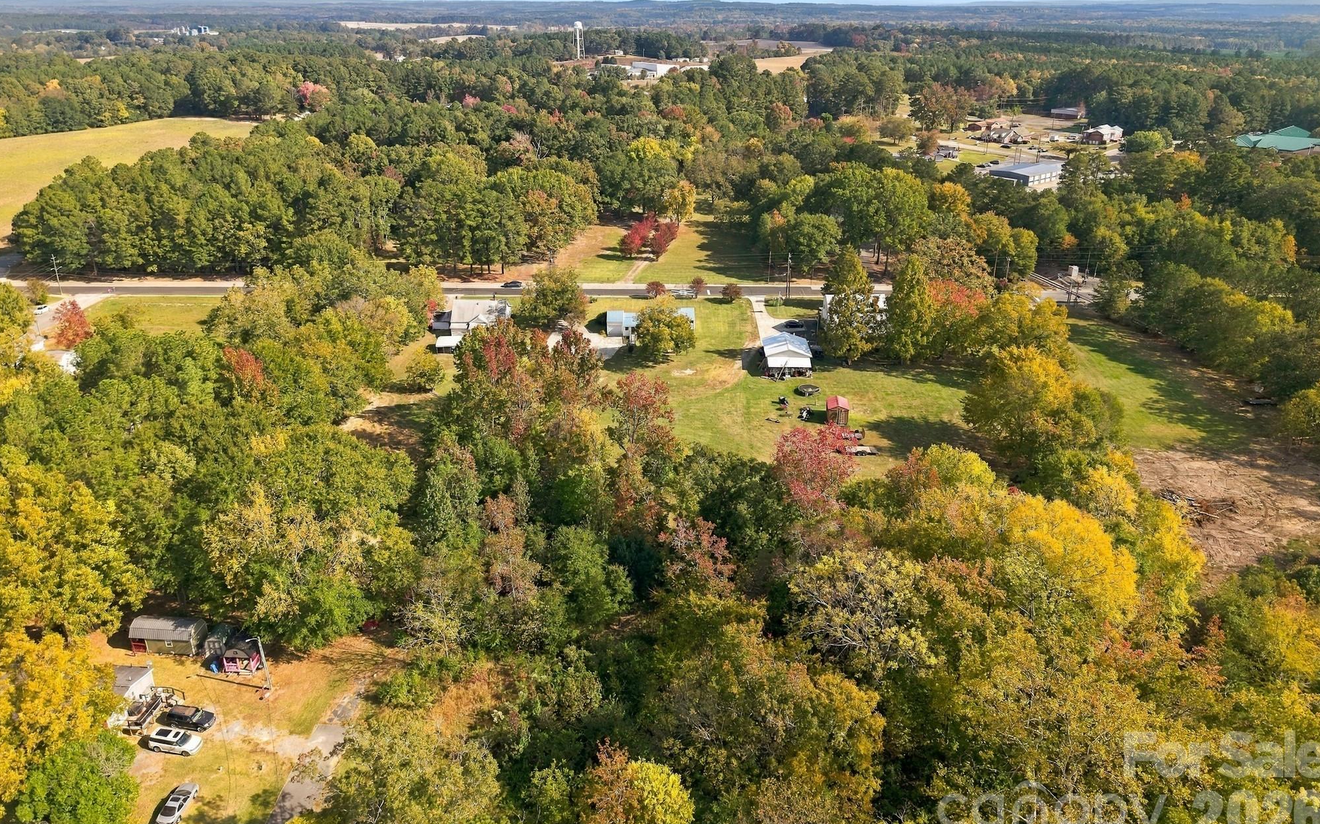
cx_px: 659
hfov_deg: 70.4
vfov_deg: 47.5
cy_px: 355
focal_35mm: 26
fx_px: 935
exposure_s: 1/90
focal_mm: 8.7
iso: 130
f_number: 1.8
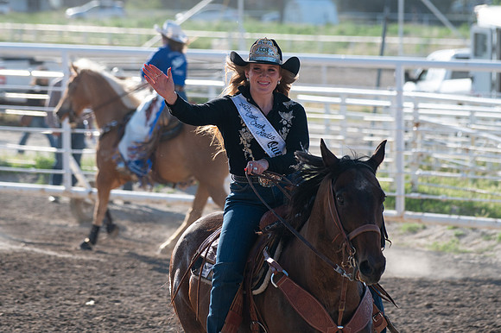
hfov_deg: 8.8
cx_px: 250
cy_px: 139
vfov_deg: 5.9
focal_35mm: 233
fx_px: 3247
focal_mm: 200
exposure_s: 1/1000
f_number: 5.6
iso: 400
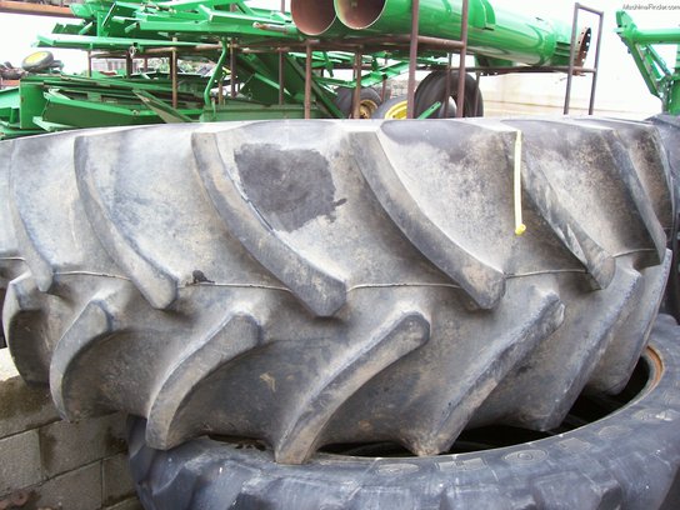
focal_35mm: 34
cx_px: 340
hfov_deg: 54.0
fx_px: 668
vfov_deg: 41.8
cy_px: 255
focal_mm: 5.6
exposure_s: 1/95.5
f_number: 2.7
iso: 80
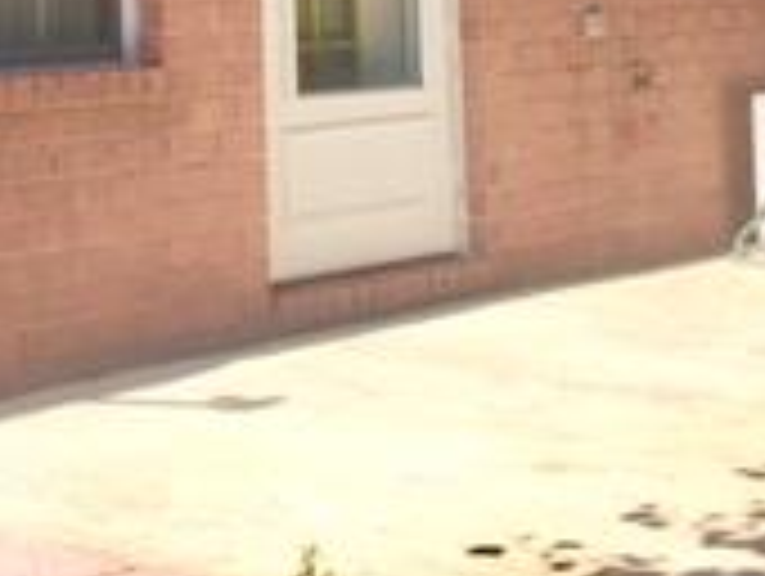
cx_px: 99
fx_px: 2412
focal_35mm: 109
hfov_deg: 17.8
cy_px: -432
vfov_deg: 12.5
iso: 25
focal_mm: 4.15
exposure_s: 1/769
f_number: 2.2
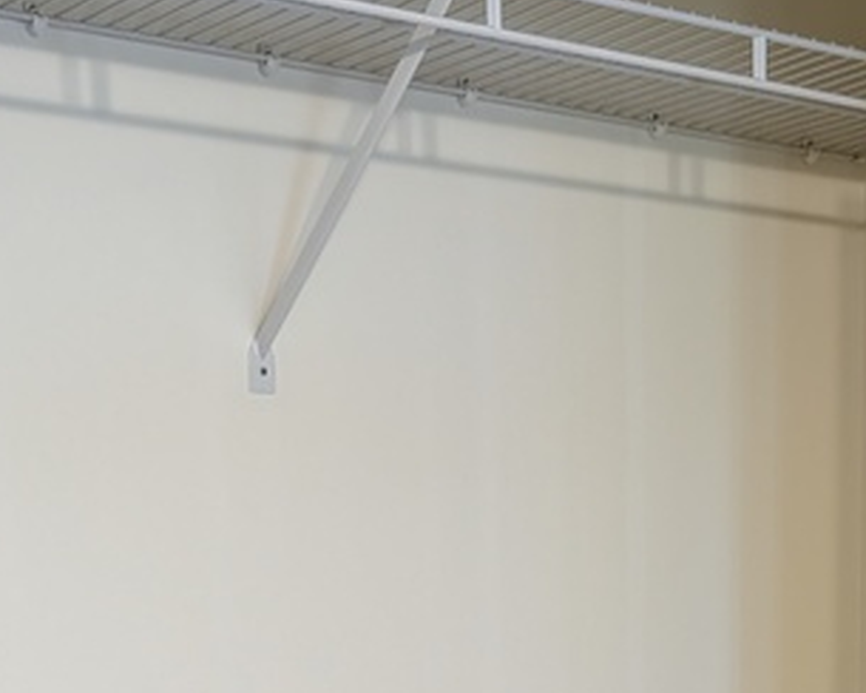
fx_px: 2127
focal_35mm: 83
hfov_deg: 23.0
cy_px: 1130
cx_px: 478
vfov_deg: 16.4
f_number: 1.68
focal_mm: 6.9
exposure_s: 1/60
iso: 370
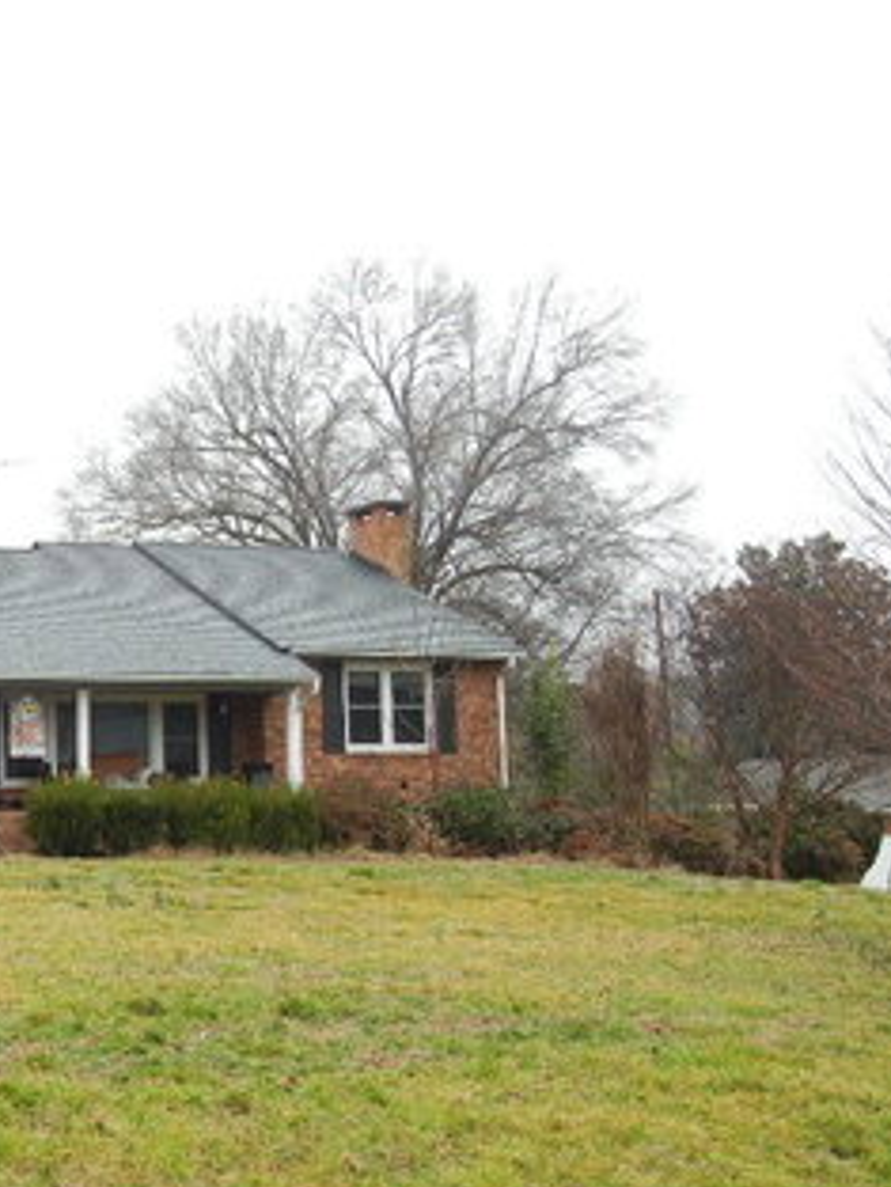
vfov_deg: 38.9
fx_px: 1681
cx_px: -23
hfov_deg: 27.8
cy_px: 546
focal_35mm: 49
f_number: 3.5
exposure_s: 1/180
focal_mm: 5.4
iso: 160
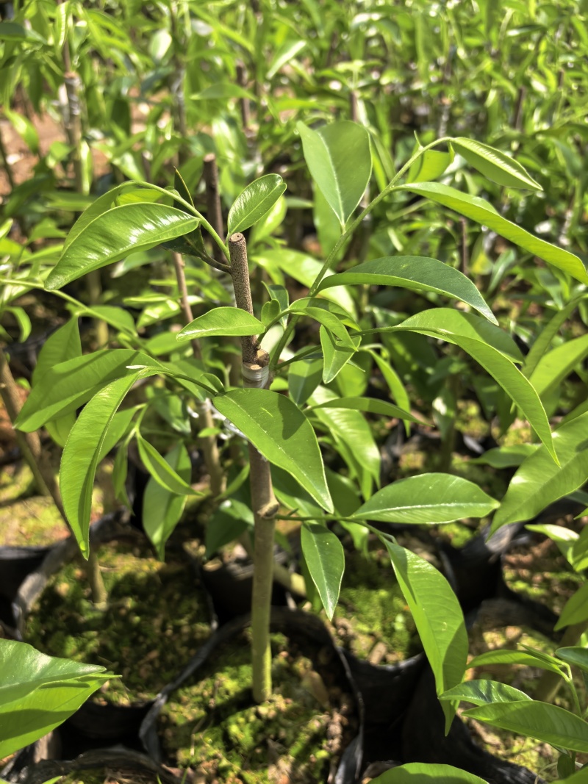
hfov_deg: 56.8
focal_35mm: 24
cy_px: 392
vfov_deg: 71.6
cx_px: 294
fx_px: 544
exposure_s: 1/1934
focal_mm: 5.75
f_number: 2
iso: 160
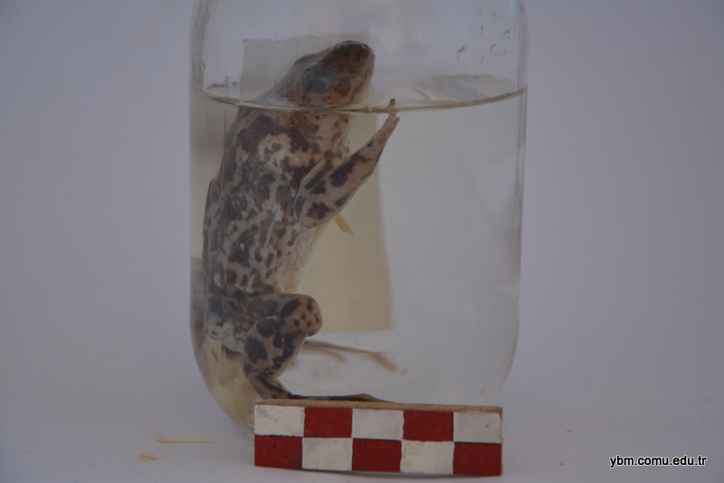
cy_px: 242
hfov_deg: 19.4
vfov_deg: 13.1
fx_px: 2112
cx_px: 362
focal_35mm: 105
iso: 400
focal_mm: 70
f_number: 5.3
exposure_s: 1/50
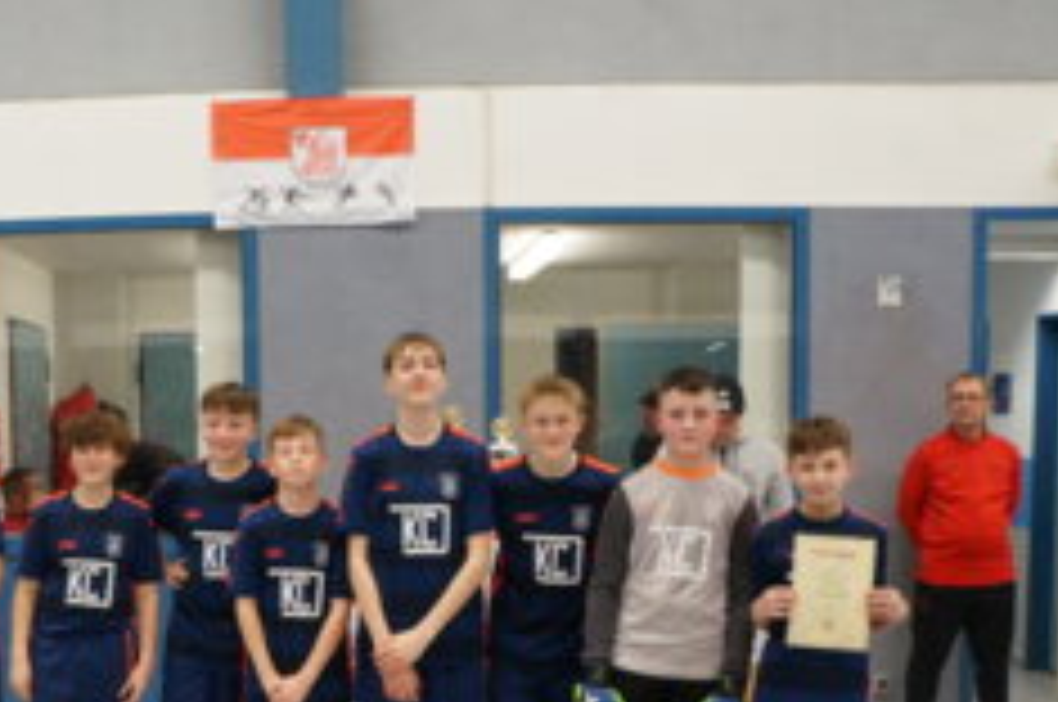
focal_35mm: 46
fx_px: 1350
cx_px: 203
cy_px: 549
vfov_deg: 28.6
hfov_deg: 40.9
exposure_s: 1/30
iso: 3200
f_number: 11
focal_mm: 18
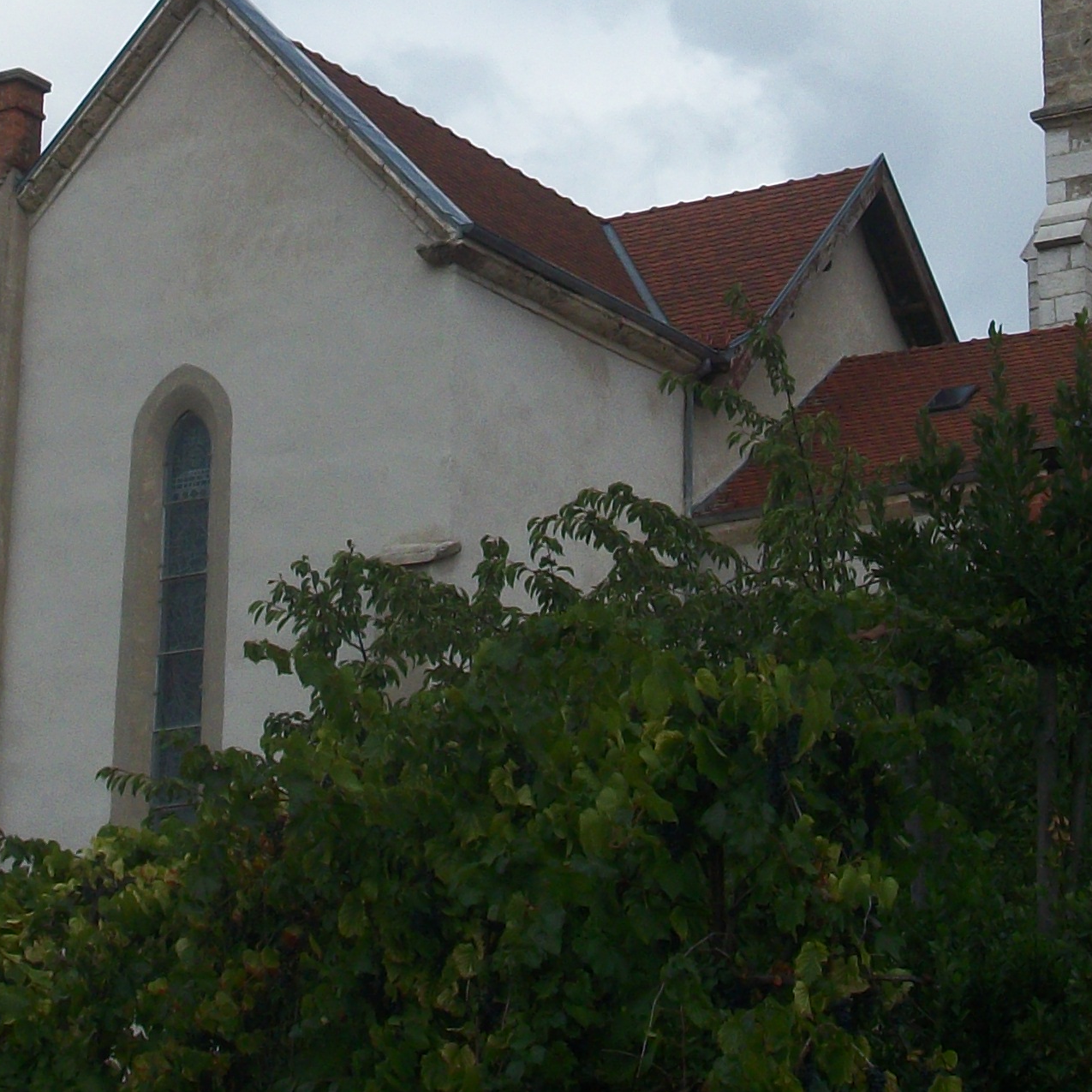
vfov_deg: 14.0
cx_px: 391
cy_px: -80
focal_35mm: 122
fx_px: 4354
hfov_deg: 14.3
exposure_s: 1/200
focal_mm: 7.8
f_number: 10
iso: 80
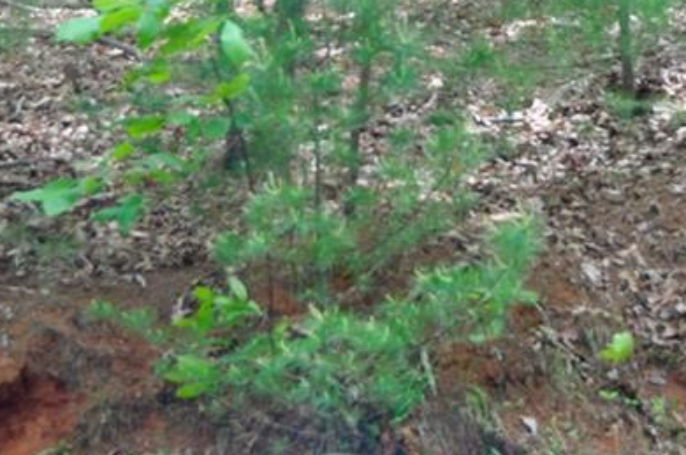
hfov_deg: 18.8
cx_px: 649
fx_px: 2023
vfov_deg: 12.7
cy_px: 24
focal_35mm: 106
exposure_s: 1/80
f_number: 4.5
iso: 200
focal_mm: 27
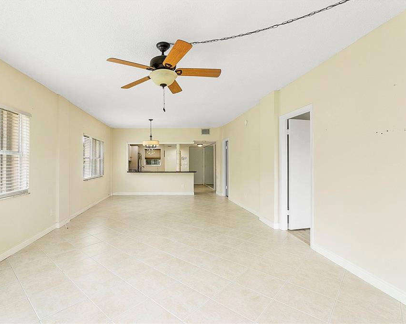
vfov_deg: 77.0
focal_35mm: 17
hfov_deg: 88.8
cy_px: 162
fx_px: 204
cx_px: 167
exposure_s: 1/15
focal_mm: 10
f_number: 11
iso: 160
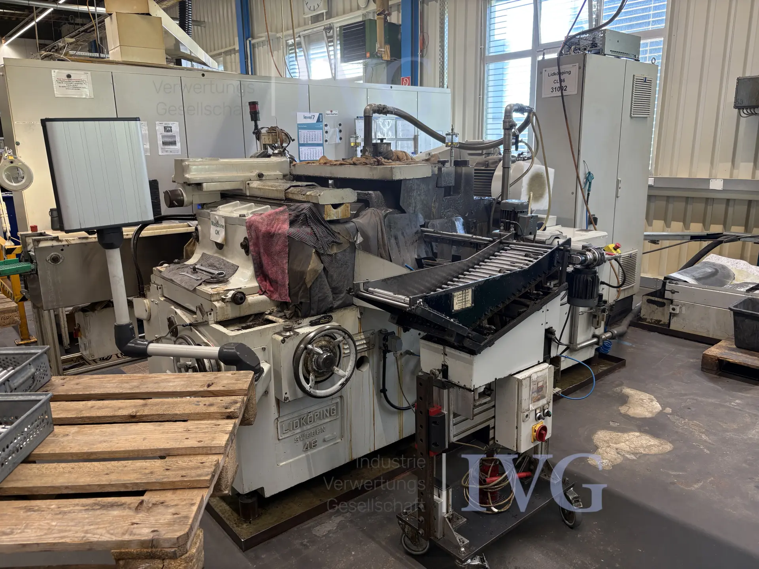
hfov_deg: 67.3
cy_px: 284
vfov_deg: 53.1
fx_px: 570
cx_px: 380
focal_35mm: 26
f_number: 1.6
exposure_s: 1/50
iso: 80
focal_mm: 5.96
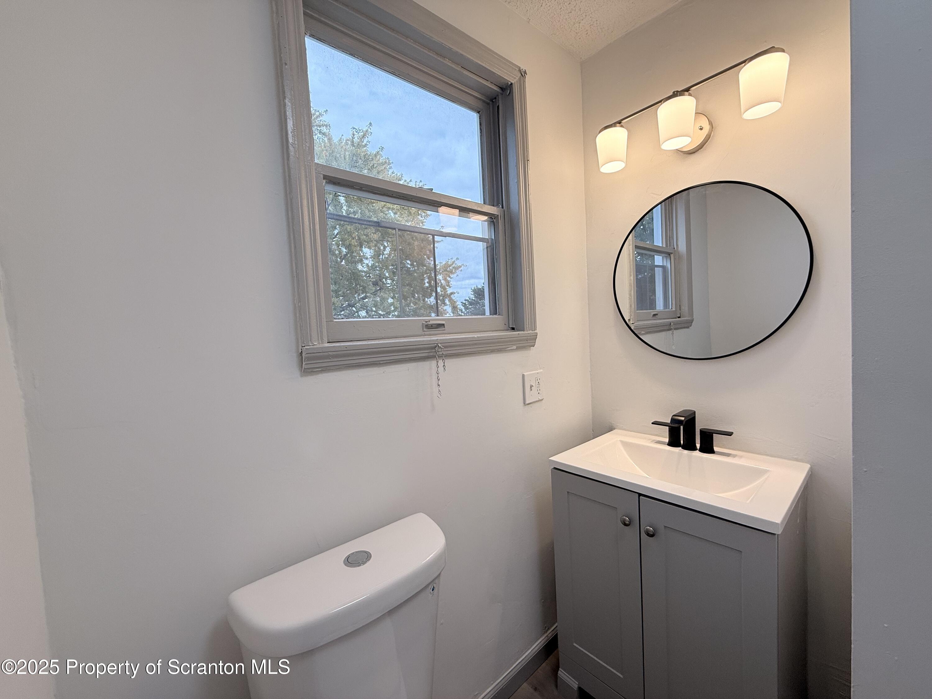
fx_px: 377
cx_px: 466
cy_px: 350
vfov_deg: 85.7
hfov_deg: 102.1
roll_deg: +4.0
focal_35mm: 14
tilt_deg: -2.2
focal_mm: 2.22
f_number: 2.2
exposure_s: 1/120
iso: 64
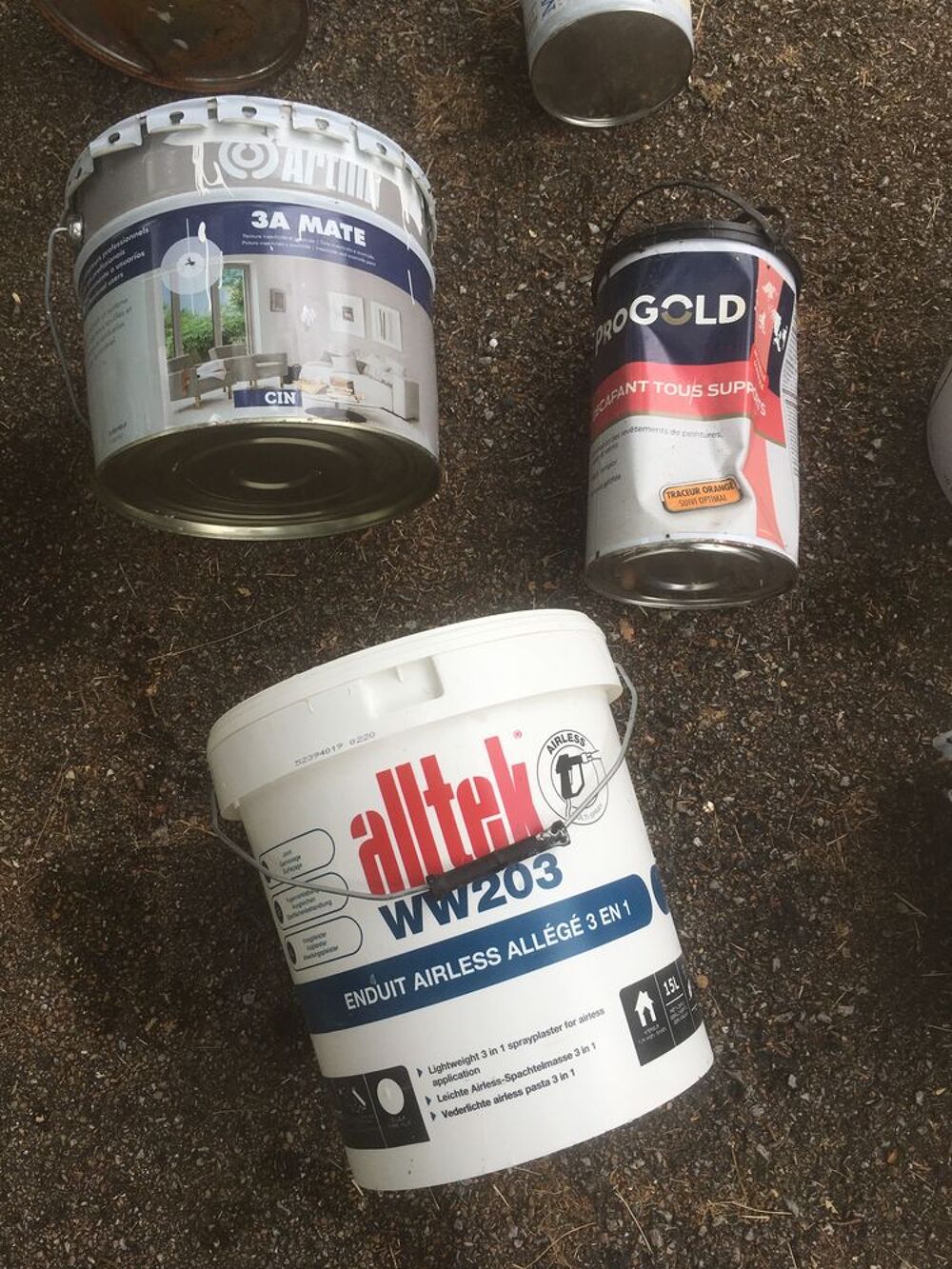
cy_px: 634
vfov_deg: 61.7
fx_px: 1063
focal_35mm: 29
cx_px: 476
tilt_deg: -71.2
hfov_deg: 48.2
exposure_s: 1/234
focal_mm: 4.15
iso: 25
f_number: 2.2
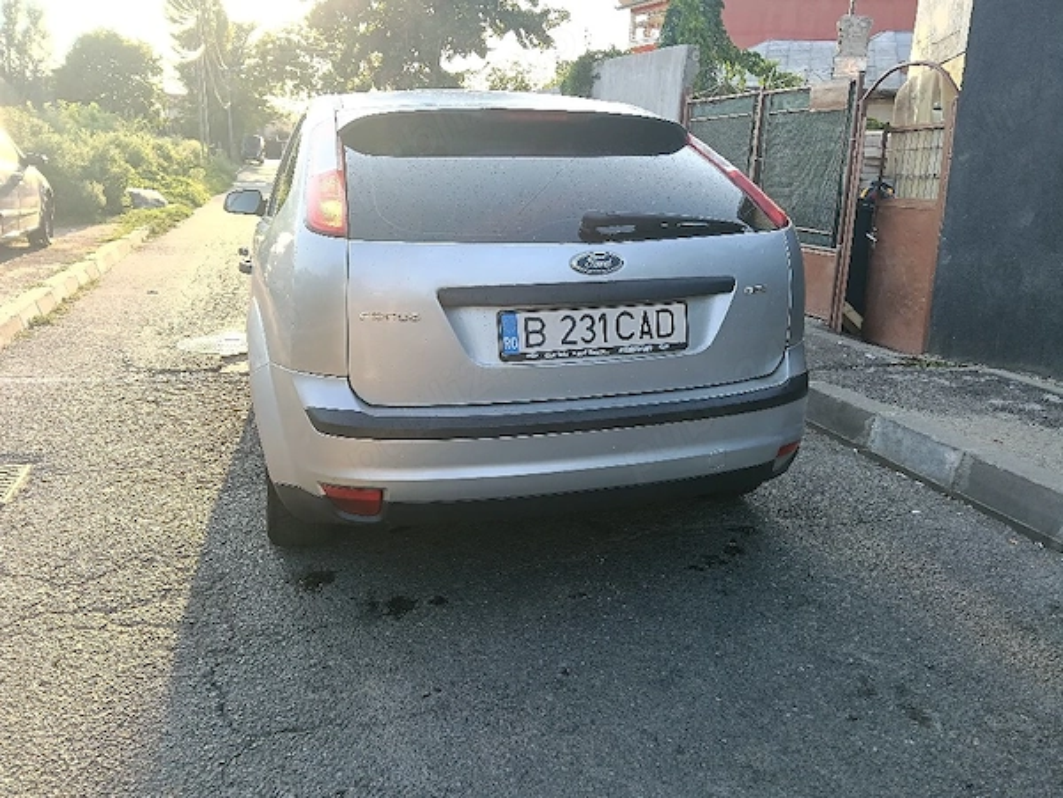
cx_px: 532
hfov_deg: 65.3
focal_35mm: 27
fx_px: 829
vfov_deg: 51.4
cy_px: 399
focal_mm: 3.98
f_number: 1.8
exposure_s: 1/101
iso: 50
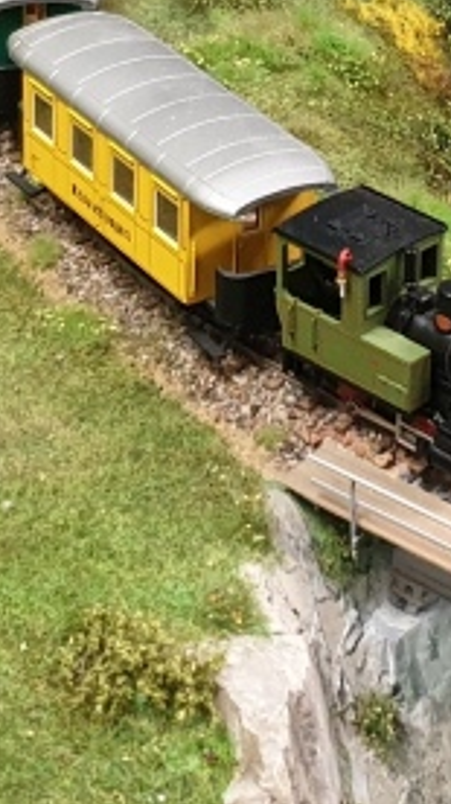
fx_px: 1745
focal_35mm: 82
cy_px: 117
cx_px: 300
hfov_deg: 14.7
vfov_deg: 25.3
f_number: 1.5
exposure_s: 1/50
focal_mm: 4.3
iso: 320
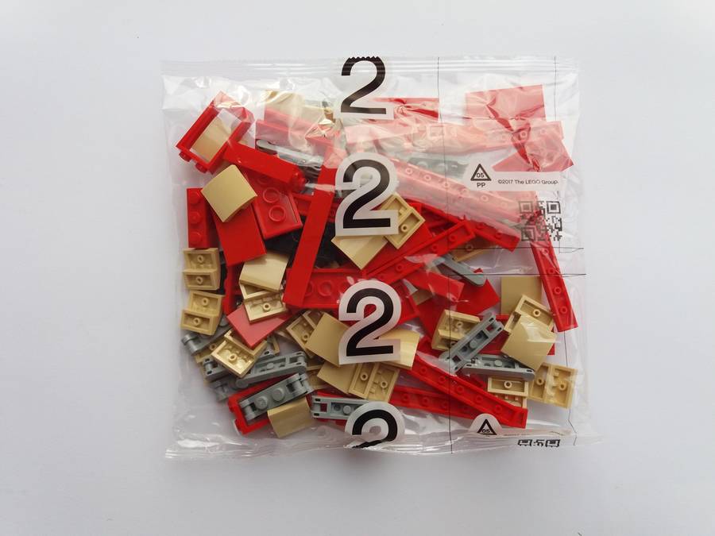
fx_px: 578
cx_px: 358
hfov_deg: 63.4
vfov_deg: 49.7
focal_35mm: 28
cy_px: 268
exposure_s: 1/384
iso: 64
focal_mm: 3.7
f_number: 1.9
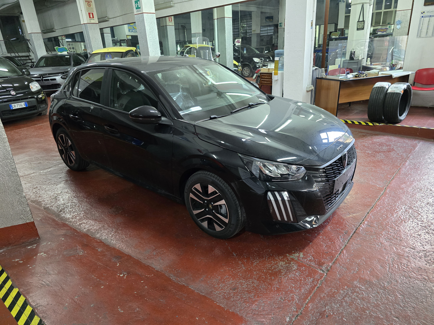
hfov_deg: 73.9
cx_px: 217
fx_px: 288
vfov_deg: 58.9
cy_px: 162
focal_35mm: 23
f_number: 1.7
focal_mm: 6.3
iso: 1250
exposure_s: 1/100
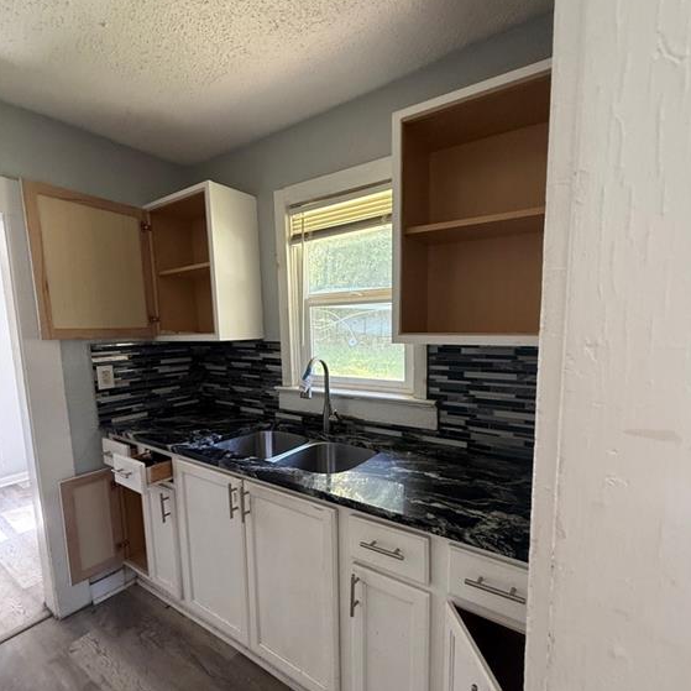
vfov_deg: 83.7
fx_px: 384
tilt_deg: -6.1
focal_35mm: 17
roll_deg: +0.6
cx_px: 349
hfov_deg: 84.0
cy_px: 379
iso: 320
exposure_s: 1/99
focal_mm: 2.22
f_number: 2.2
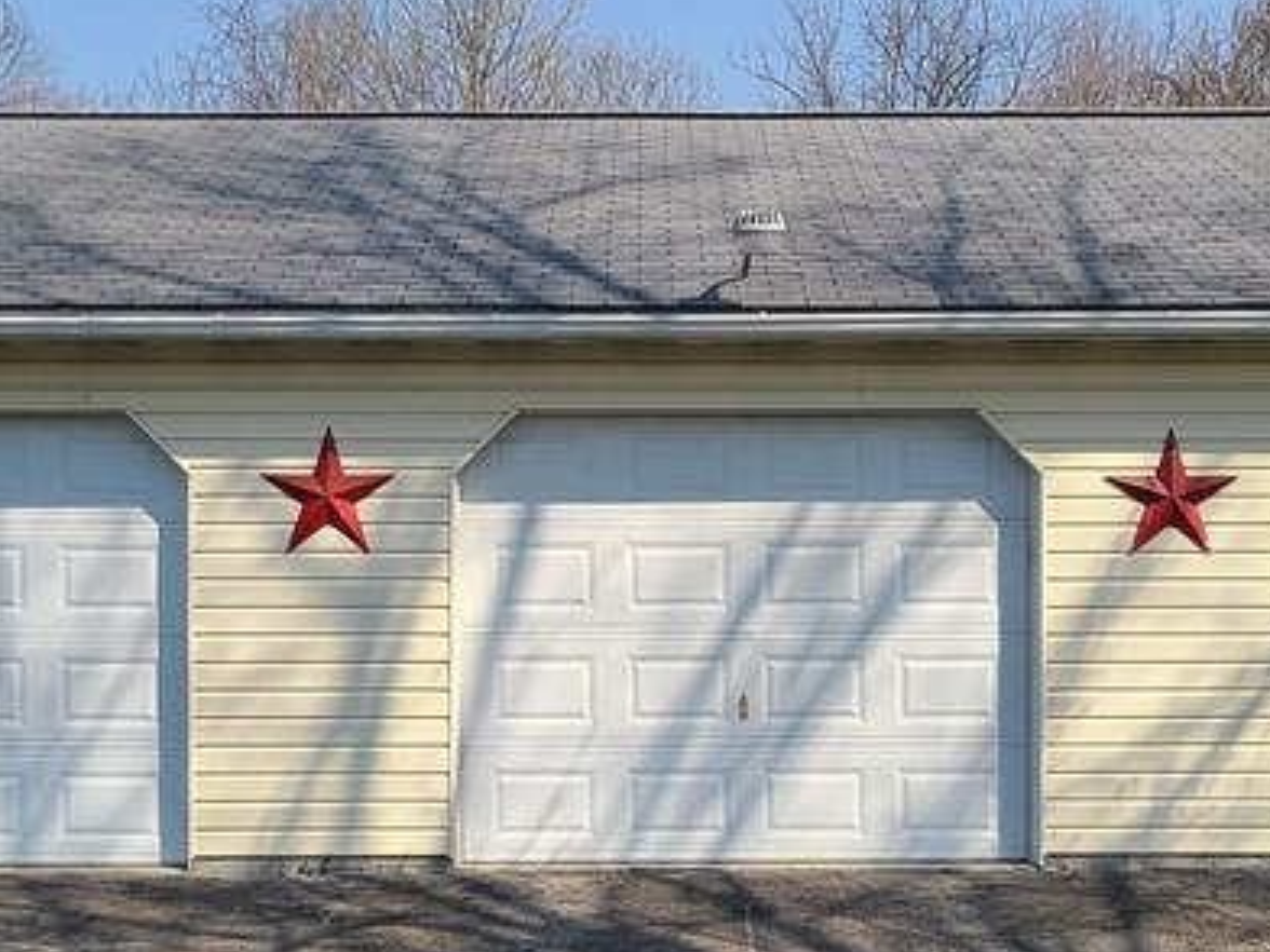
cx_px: 671
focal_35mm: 68
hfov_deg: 28.6
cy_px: 544
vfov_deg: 21.6
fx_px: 2495
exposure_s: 1/2416
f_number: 1.8
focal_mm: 5.4
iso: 40
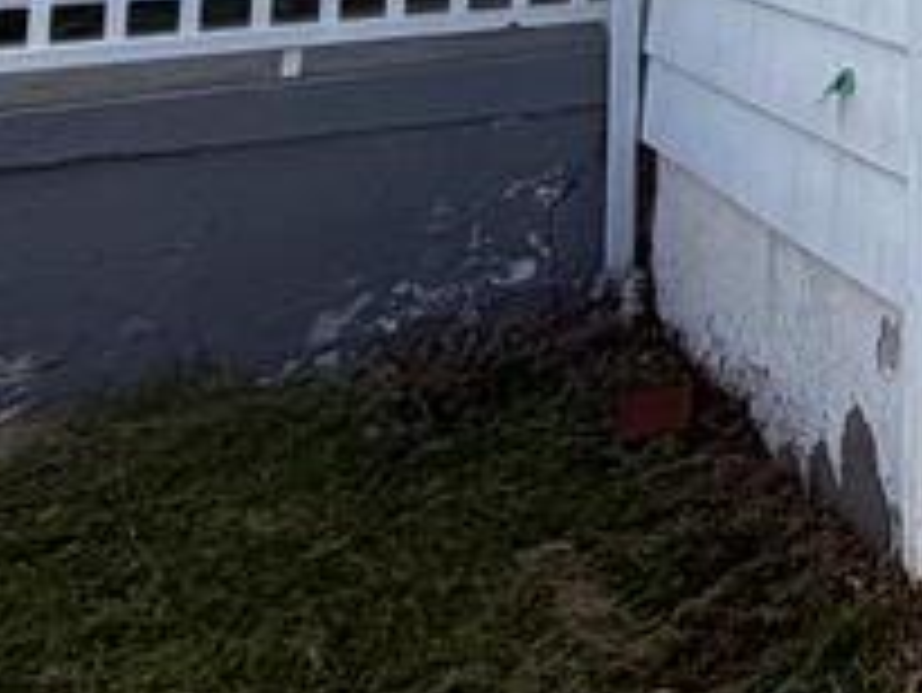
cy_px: -477
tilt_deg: +8.0
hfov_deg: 20.8
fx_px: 1866
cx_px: 1579
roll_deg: +1.8
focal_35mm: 70
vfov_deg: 17.7
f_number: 2.2
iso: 40
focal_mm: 2.22
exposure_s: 1/770
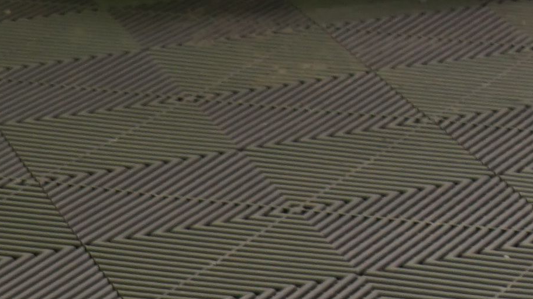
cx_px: 1112
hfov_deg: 9.6
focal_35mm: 207
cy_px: -637
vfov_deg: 5.5
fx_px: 2925
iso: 400
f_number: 5.6
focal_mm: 30
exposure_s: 1/30
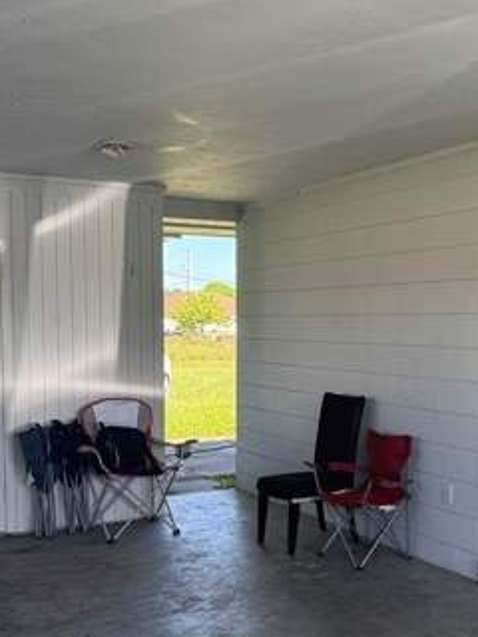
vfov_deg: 39.4
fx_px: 884
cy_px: 392
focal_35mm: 48
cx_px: 360
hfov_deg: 29.8
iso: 80
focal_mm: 6.76
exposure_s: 1/259
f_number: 1.78
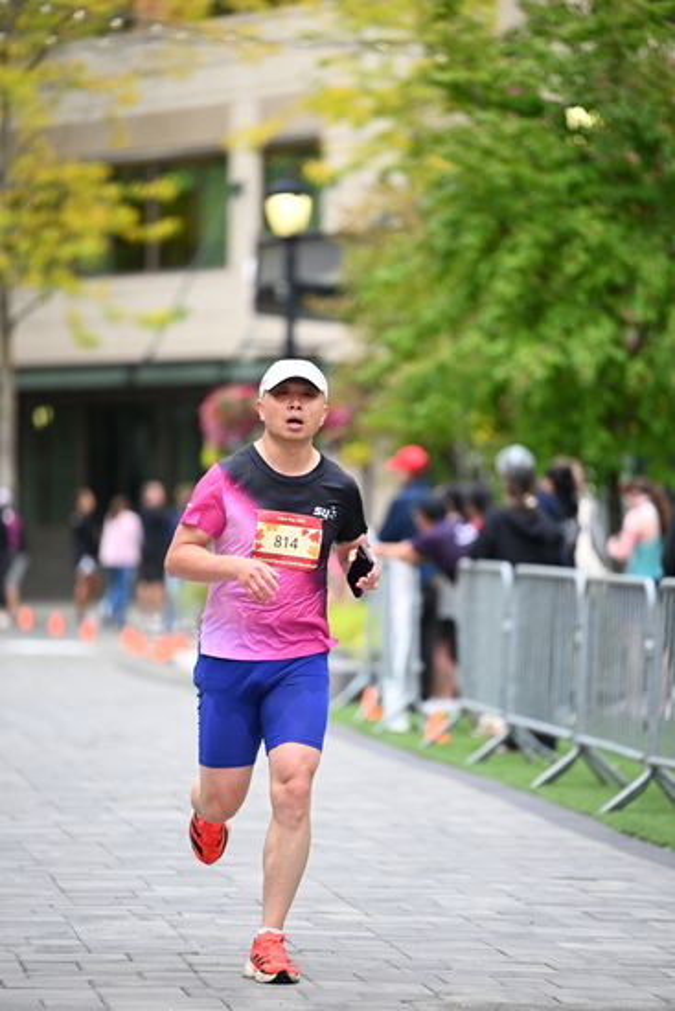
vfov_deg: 10.3
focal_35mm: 200
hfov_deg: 6.9
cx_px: 338
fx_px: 5621
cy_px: 506
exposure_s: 1/2000
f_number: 2.8
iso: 1000
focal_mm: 200
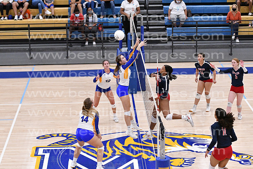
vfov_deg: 13.0
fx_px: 738
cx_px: 126
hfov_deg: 19.5
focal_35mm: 105
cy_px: 84
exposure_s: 1/1000
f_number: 3.2
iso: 6400
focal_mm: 70
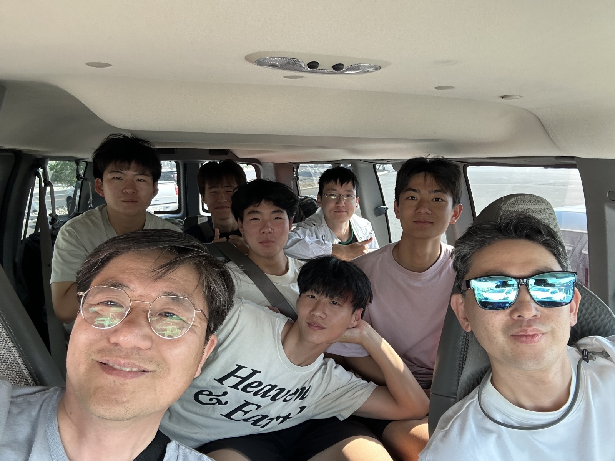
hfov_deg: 73.9
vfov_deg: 58.9
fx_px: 409
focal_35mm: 23
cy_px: 230
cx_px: 308
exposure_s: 1/121
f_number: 1.9
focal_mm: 2.69
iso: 64
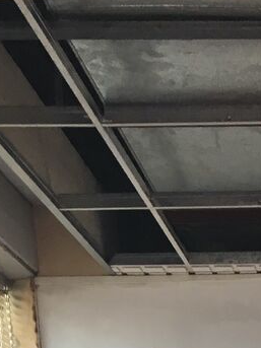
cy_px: 735
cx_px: 430
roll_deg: +1.9
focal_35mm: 127
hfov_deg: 11.1
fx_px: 1278
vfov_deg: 13.1
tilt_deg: -6.8
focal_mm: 4.15
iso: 32
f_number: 2.2
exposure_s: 1/33
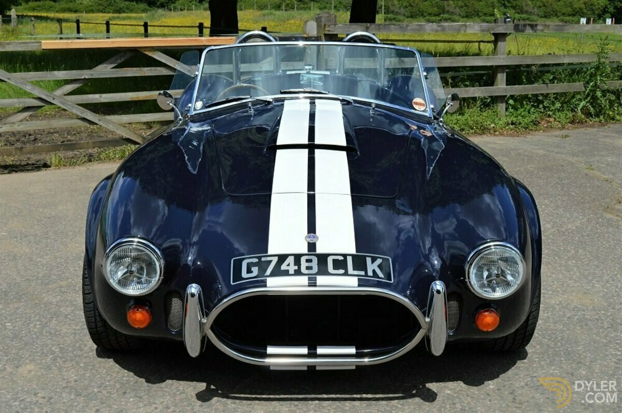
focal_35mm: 44
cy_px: 206
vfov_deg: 30.8
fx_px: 751
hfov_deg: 45.0
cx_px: 311
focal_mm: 29
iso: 100
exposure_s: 1/320
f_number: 9
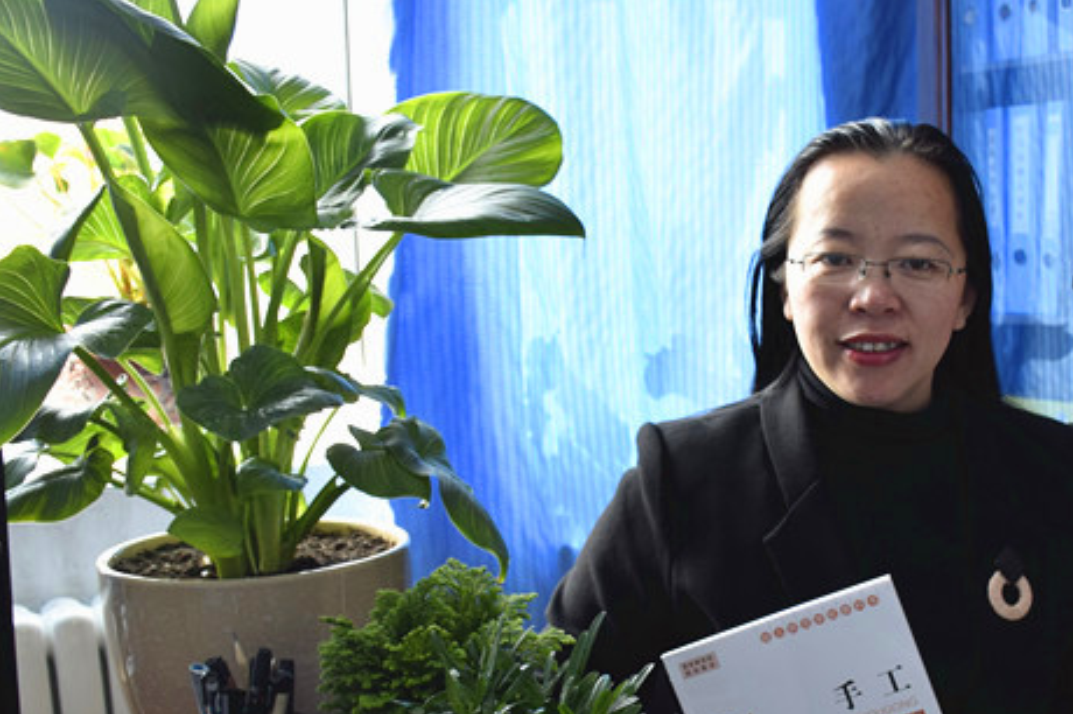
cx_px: 781
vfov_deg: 28.4
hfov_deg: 40.9
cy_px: 489
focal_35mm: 47
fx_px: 1400
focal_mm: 18
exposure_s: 1/100
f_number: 5
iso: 400
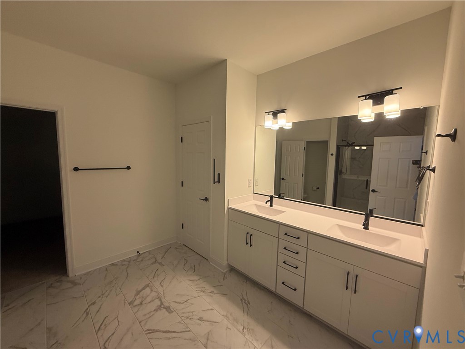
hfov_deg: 102.1
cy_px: 174
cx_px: 232
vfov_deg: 85.7
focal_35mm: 14
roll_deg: -2.0
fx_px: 188
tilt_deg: -7.2
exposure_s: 1/120
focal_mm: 2.22
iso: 125
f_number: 2.2
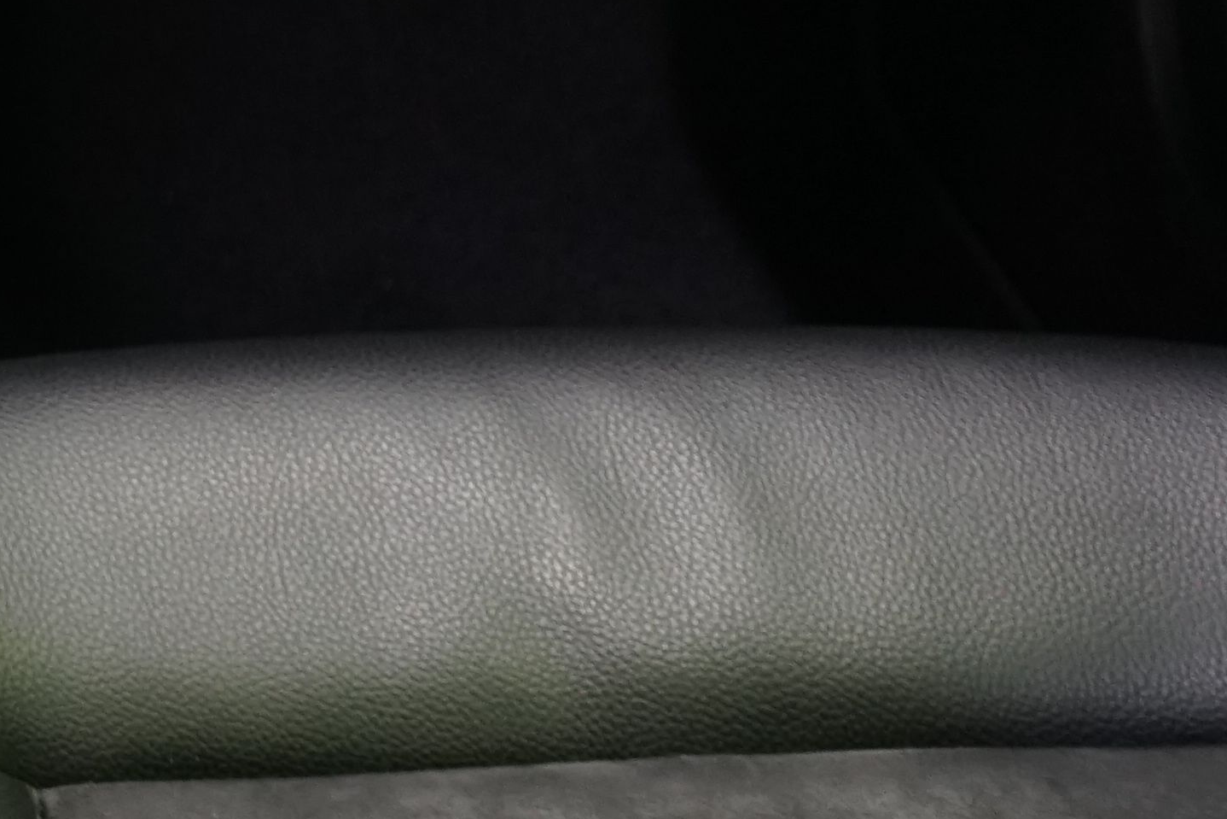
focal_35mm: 121
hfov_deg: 14.5
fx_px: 4124
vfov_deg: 11.0
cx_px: -1081
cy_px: -338
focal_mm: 29
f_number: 4
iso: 1250
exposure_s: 1/20
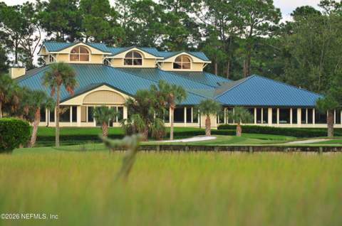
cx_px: 171
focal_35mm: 202
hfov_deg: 10.2
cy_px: 113
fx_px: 1920
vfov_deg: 6.8
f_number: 2.8
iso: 200
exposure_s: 1/250
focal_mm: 135
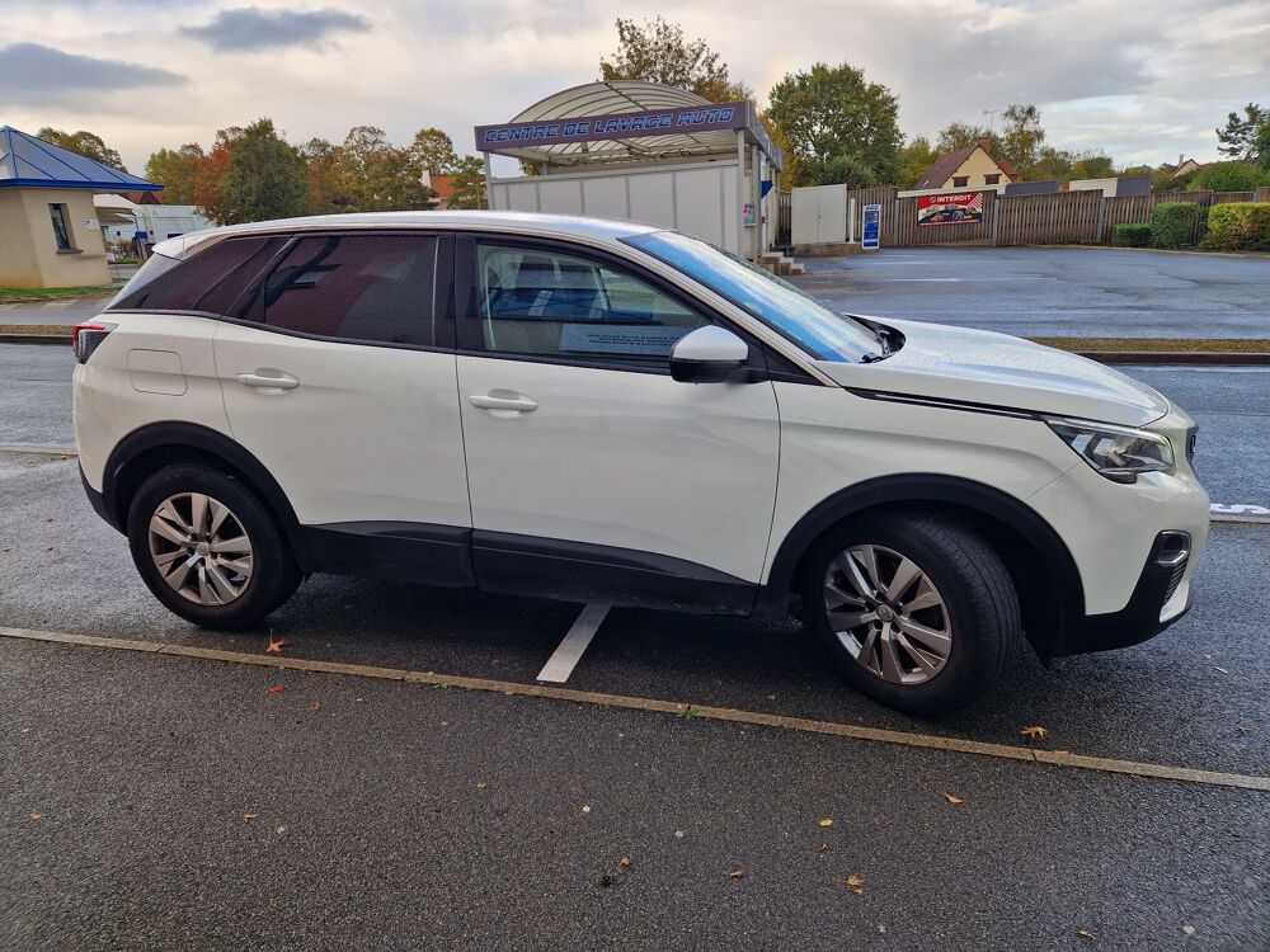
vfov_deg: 58.9
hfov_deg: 73.9
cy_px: 476
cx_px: 635
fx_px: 844
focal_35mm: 23
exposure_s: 1/232
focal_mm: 5.4
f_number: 1.8
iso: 50
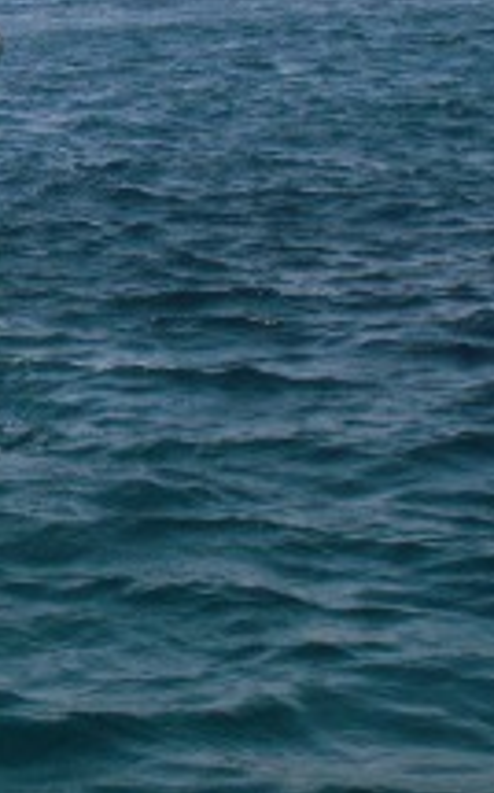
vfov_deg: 14.7
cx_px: -195
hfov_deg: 9.1
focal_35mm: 141
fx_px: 3043
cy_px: 61
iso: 400
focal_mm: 9.9
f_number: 9.8
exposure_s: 1/449
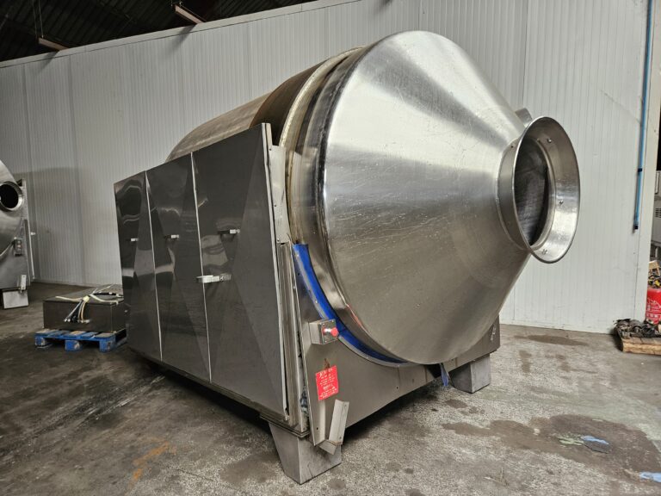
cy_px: 248
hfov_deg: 73.9
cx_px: 330
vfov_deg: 58.9
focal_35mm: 23
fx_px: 439
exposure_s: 1/190
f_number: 1.8
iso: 200
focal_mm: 5.4
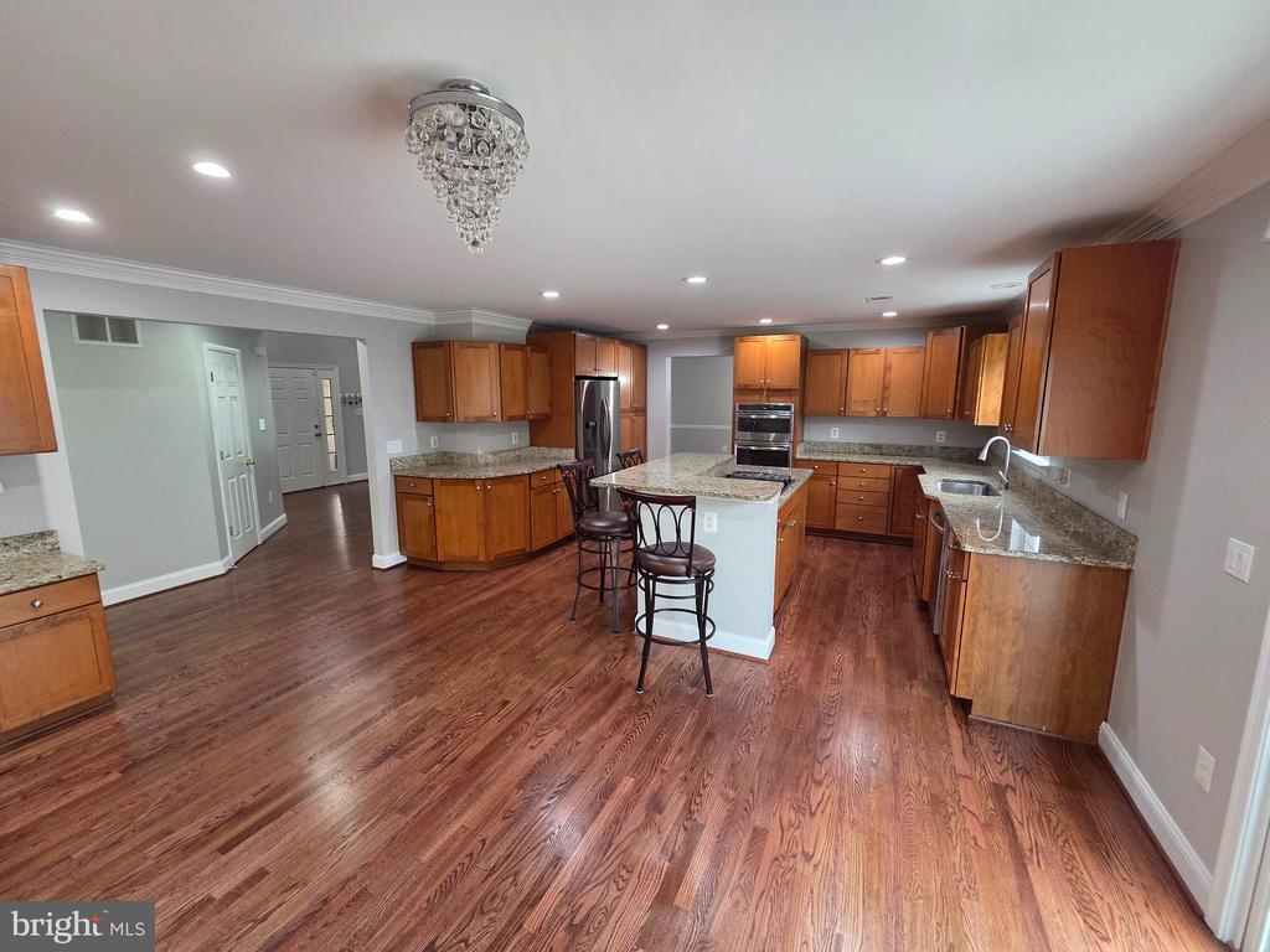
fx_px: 477
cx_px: 635
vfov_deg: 89.9
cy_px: 476
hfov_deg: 106.2
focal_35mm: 13
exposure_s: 1/60
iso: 320
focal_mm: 2.2
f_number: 2.2
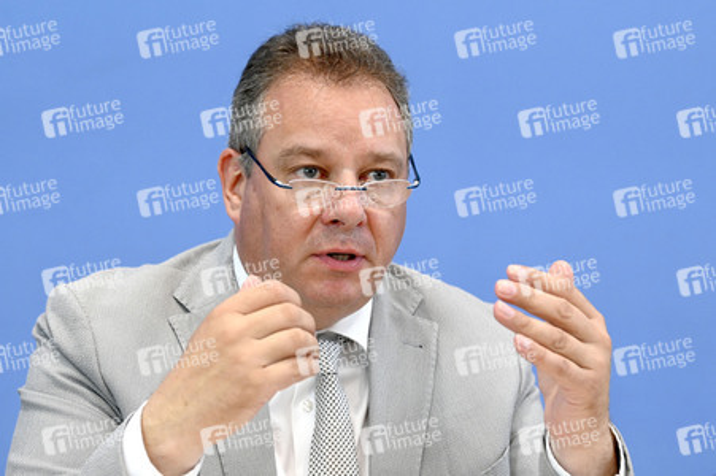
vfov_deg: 10.5
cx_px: 358
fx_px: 2584
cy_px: 238
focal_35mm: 130
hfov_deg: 15.8
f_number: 5
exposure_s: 1/800
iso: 3200
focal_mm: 130
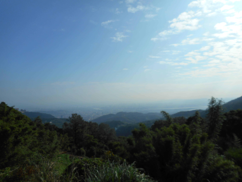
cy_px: 91
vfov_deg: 54.9
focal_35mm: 25
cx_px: 121
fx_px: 175
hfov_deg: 69.4
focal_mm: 4.5
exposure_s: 1/250
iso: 80
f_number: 10.5
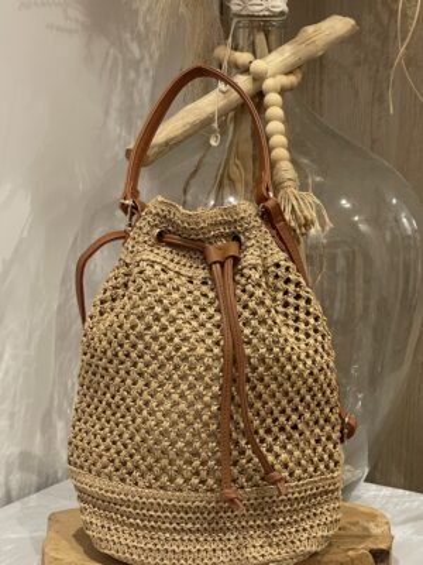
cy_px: 282
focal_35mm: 64
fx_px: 1043
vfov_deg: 30.3
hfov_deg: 22.9
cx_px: 212
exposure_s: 1/50
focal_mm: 7.5
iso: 160
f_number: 2.2
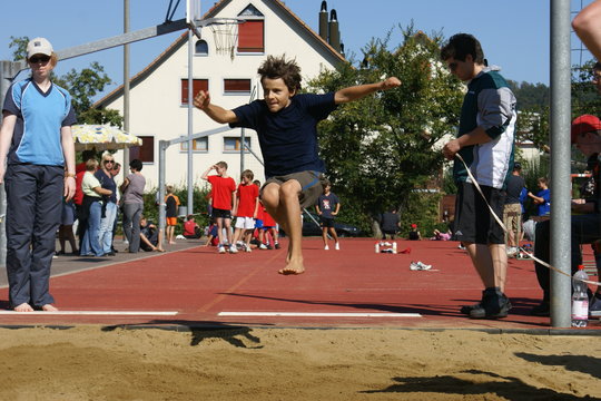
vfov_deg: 15.2
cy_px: 200
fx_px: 1502
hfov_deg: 22.6
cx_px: 300
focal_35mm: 90
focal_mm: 60
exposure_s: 1/400
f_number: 8
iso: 100
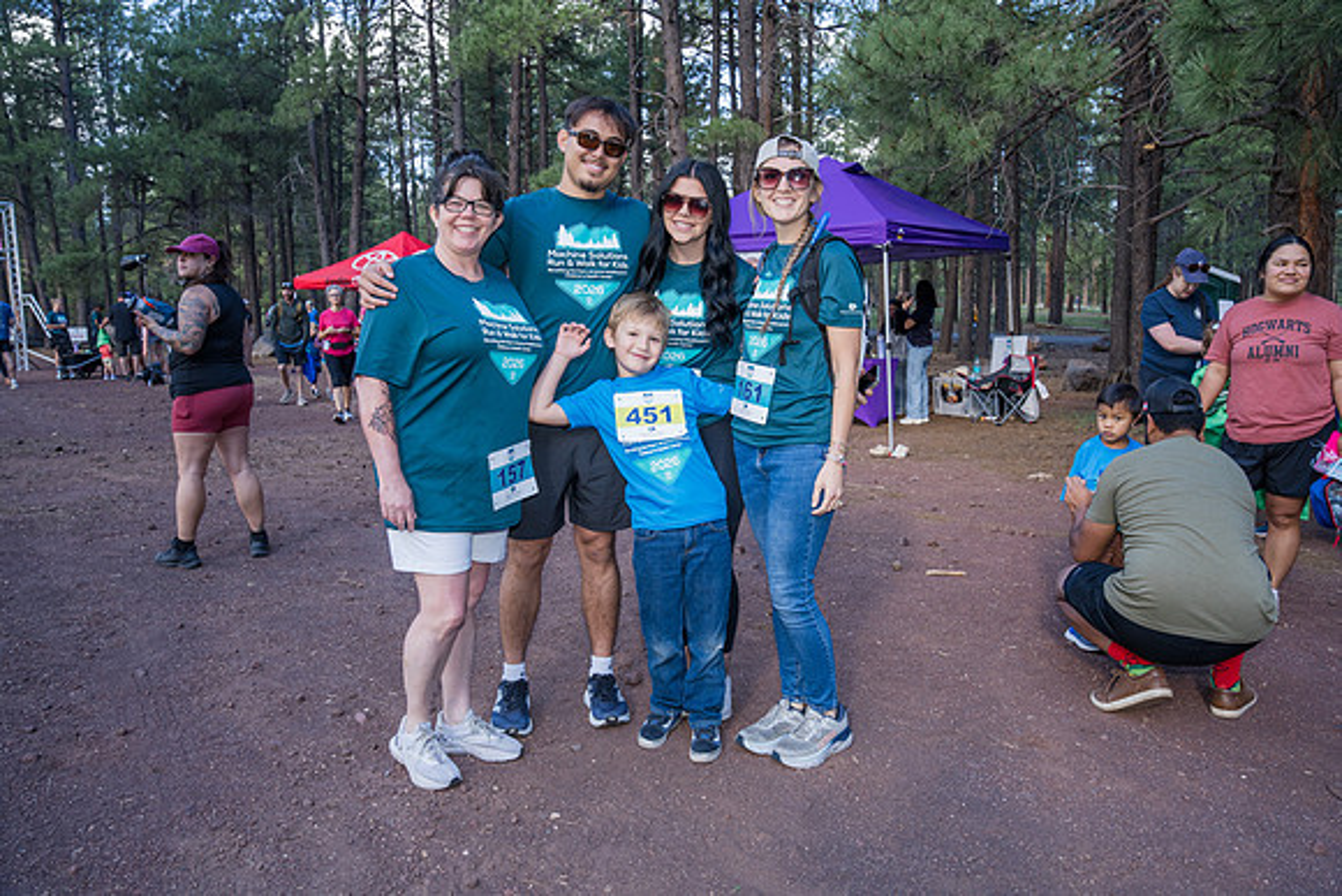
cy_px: 448
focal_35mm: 24
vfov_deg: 53.2
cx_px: 671
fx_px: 895
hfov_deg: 73.7
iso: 320
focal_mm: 24
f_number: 5
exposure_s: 1/125
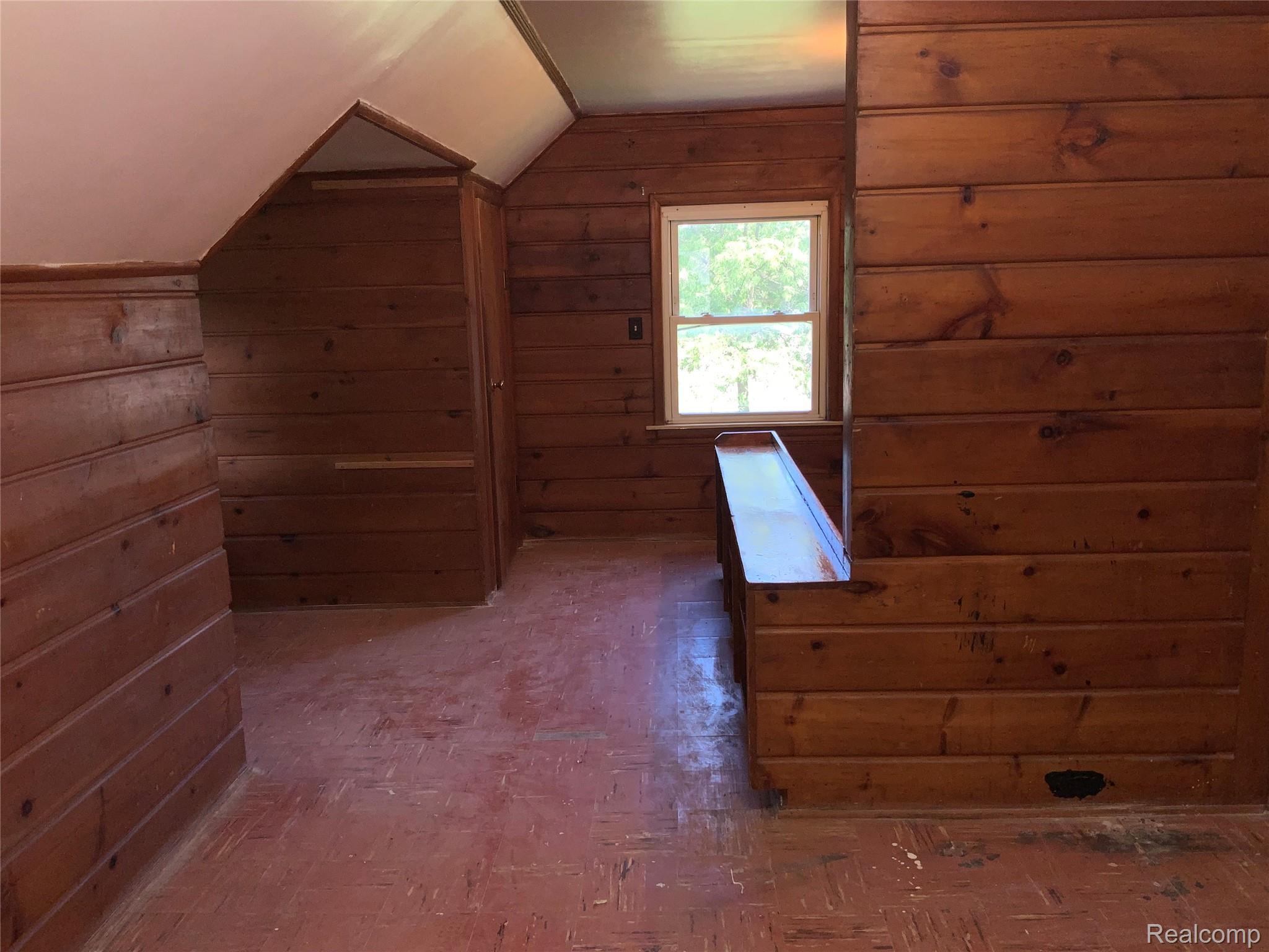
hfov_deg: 61.7
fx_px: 1063
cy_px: 476
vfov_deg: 48.2
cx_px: 634
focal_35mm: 29
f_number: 1.8
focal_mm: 3
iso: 16
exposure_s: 1/60
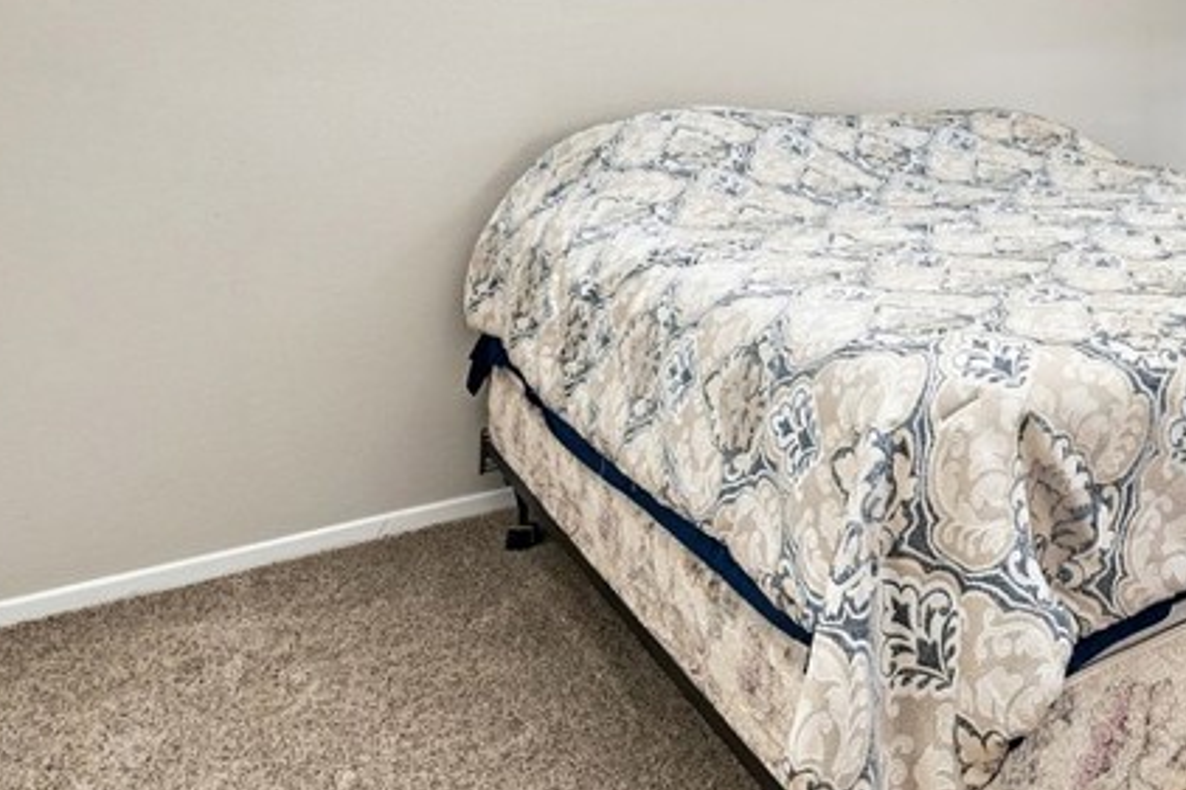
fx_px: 1120
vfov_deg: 35.9
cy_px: 41
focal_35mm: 34
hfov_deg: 45.8
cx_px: 1217
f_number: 8
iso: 100
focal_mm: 14
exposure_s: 1/1.25
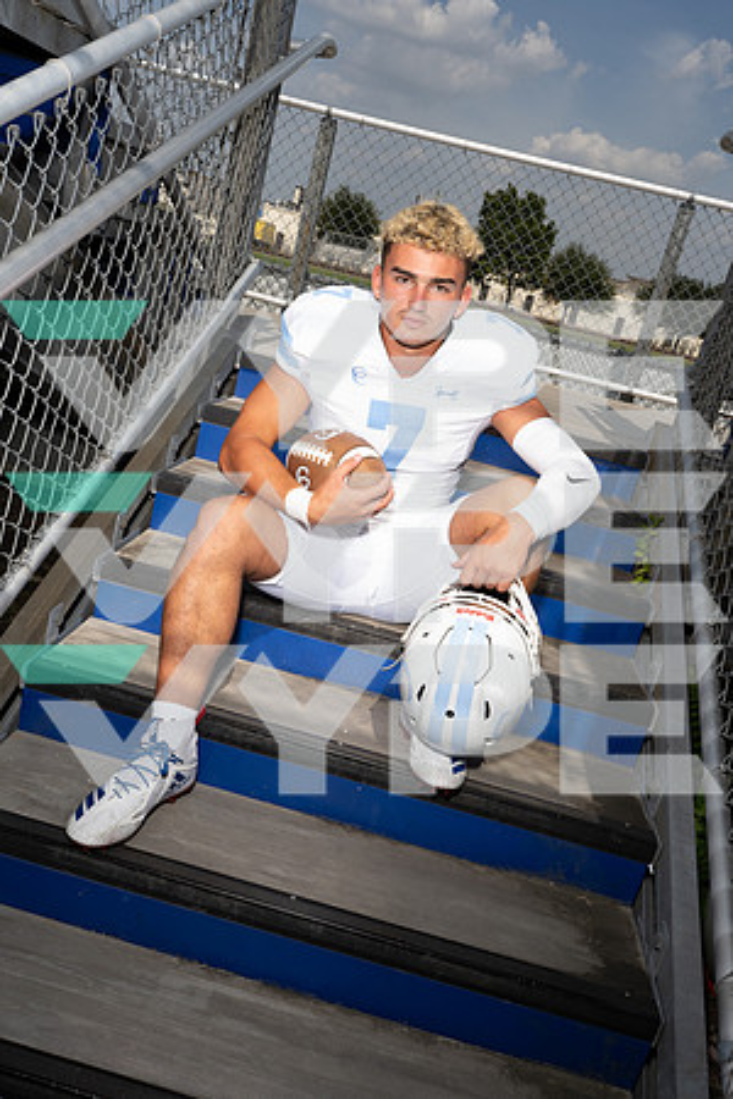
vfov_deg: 61.9
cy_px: 550
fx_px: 916
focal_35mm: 30
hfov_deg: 43.6
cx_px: 366
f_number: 11
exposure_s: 1/250
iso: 125
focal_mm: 30
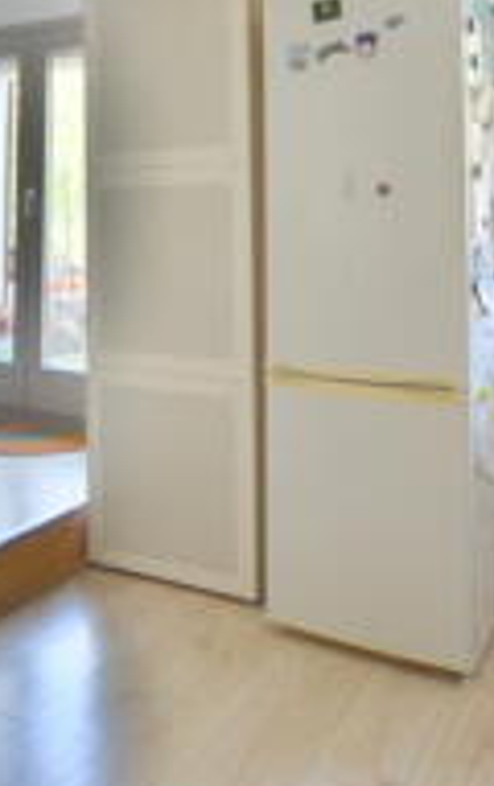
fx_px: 815
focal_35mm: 38
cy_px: 183
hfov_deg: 32.8
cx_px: 99
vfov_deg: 49.1
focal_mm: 10
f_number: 5
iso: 200
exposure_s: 1/100
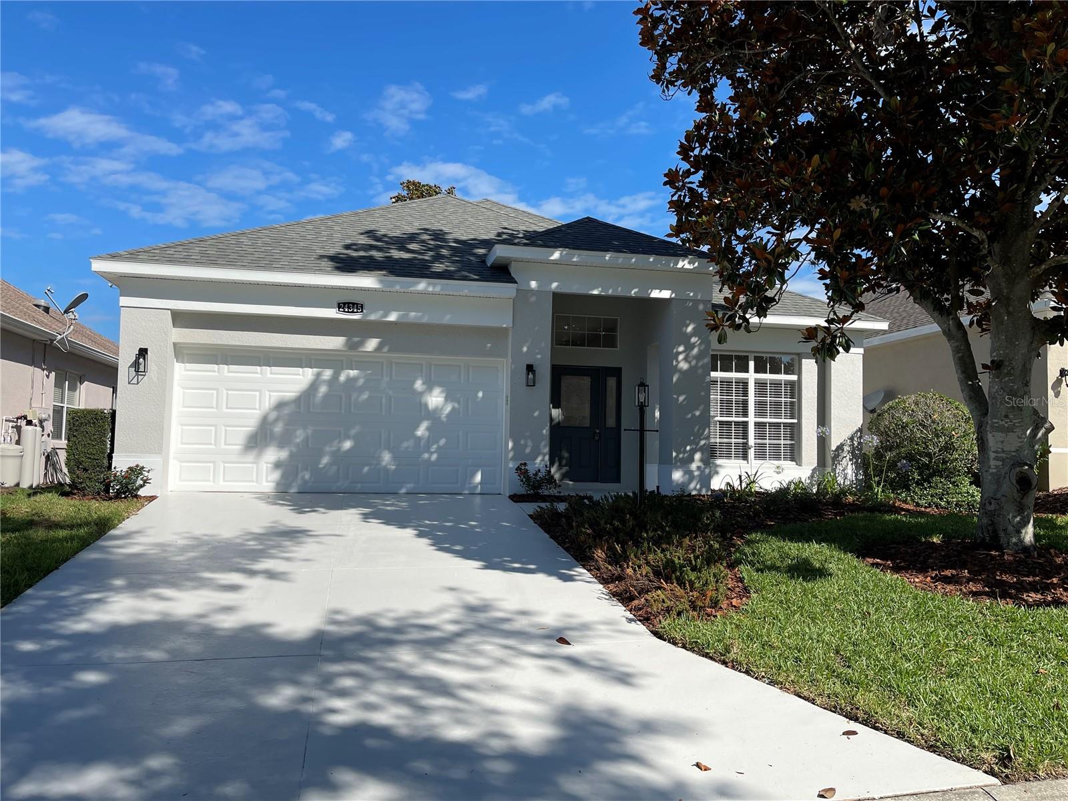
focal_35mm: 25
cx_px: 534
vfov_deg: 54.9
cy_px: 400
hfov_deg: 69.4
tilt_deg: +3.5
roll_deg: -1.1
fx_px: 771
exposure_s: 1/4202
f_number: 1.6
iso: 32
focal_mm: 5.1
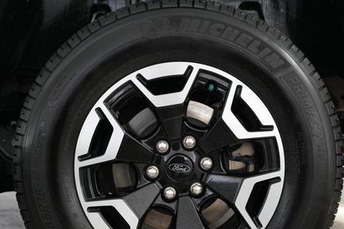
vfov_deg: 34.2
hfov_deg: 50.7
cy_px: 173
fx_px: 363
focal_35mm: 38
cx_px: 176
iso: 3200
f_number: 2.8
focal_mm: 25
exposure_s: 1/160
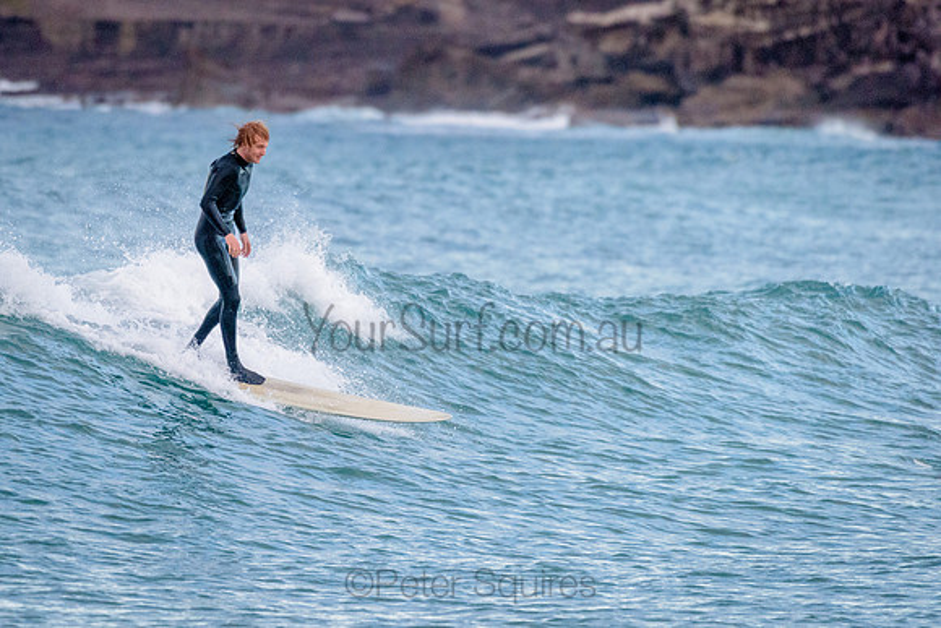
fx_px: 13436
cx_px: 365
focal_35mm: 514
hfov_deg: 4.0
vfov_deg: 2.7
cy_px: 247
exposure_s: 1/2000
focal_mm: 420
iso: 2500
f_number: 5.6
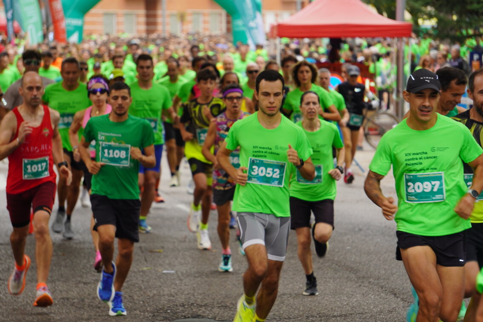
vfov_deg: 5.2
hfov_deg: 7.8
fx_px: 3522
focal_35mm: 263
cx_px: 231
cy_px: 155
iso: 200
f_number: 5.6
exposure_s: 1/160
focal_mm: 155
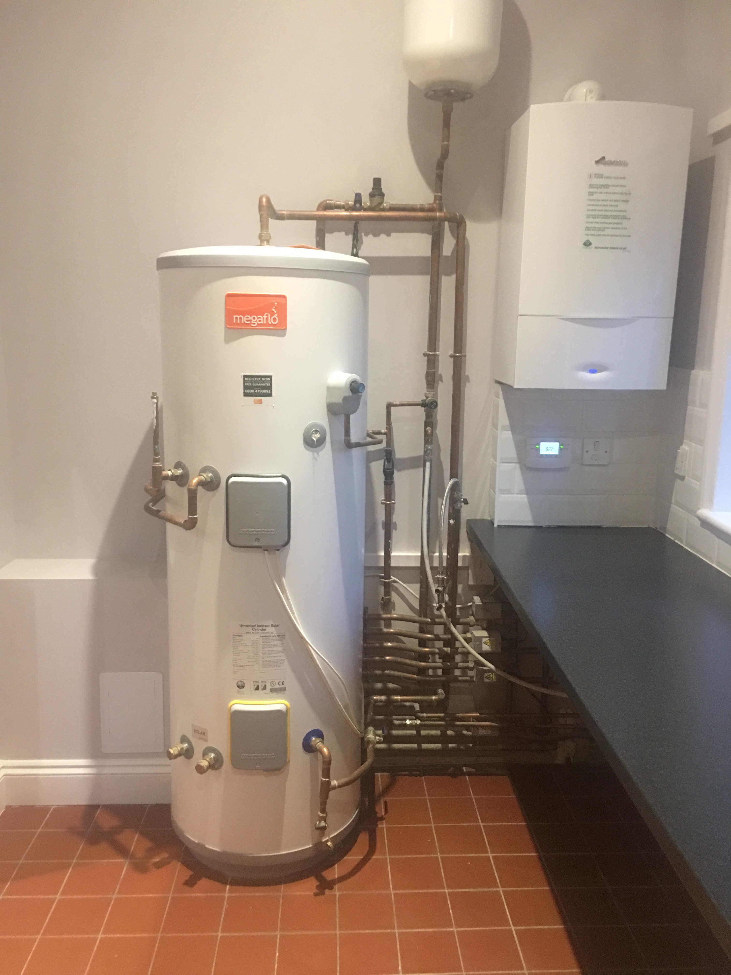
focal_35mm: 29
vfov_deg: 61.7
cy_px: 488
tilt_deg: -9.7
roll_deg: -1.2
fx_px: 817
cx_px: 366
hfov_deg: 48.2
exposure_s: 1/8
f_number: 2.2
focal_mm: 4.15
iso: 160
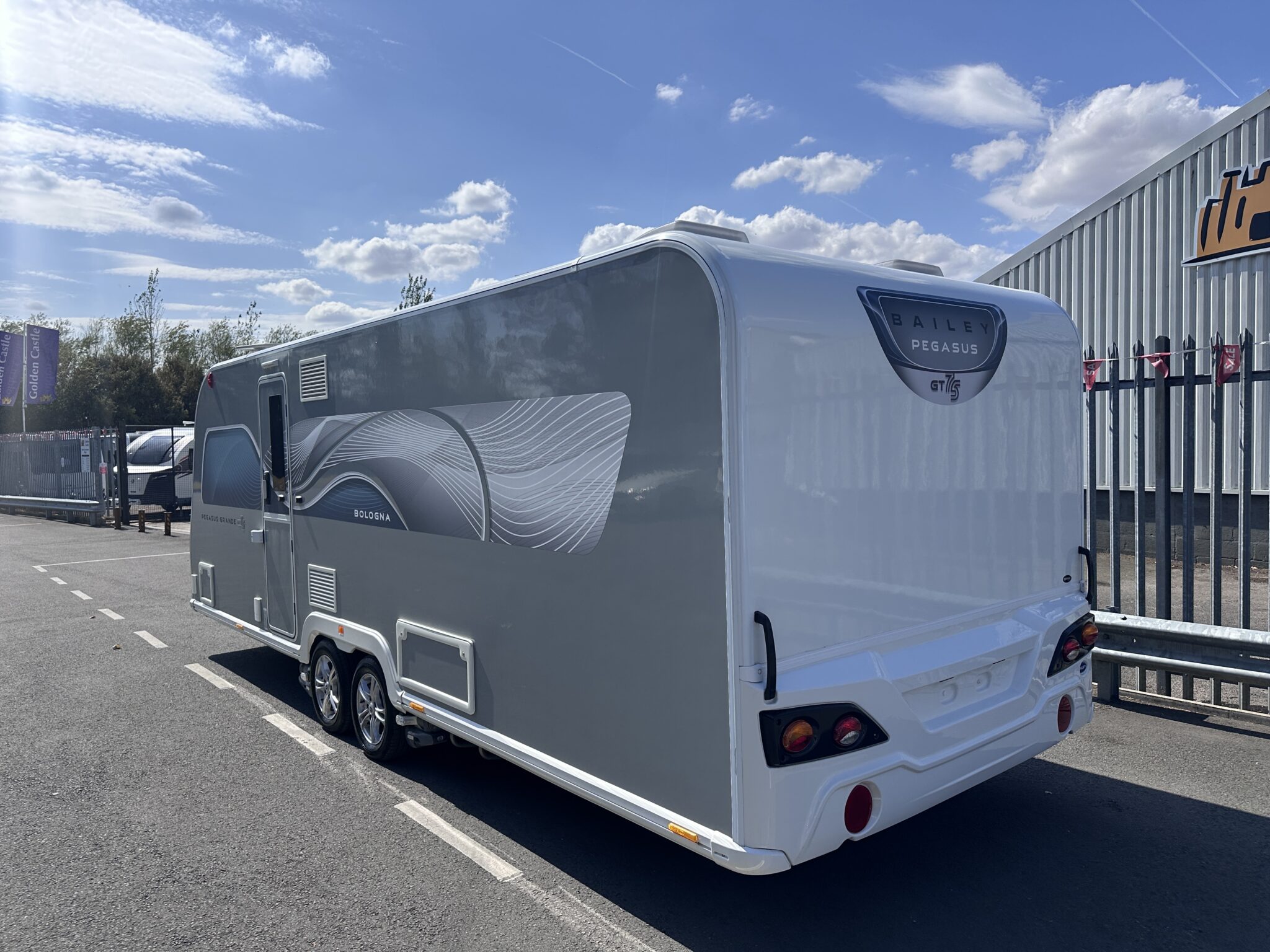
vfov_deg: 56.8
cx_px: 635
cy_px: 476
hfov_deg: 71.6
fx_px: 881
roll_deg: +0.3
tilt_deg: -2.2
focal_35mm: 24
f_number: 1.78
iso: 80
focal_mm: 6.86
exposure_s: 1/6623
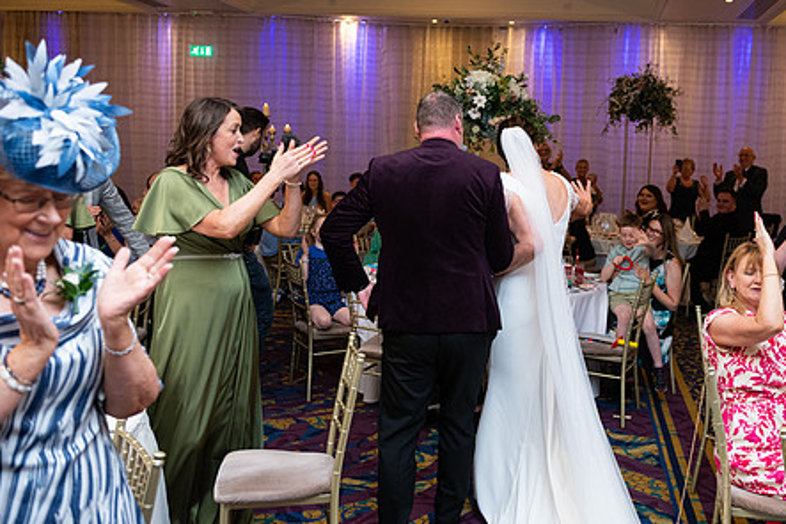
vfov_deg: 35.0
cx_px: 513
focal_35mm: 38
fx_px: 829
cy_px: 230
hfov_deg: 50.0
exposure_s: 1/160
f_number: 3.5
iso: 800
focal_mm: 29
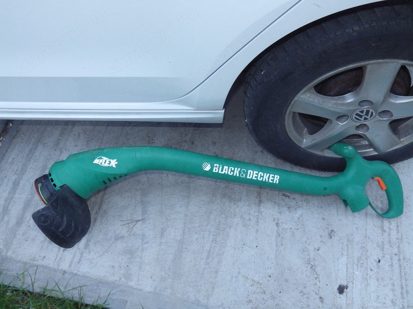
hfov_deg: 54.0
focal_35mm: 34
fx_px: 406
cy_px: 154
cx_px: 206
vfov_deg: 41.8
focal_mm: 6.2
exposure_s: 1/50
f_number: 3.4
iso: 500
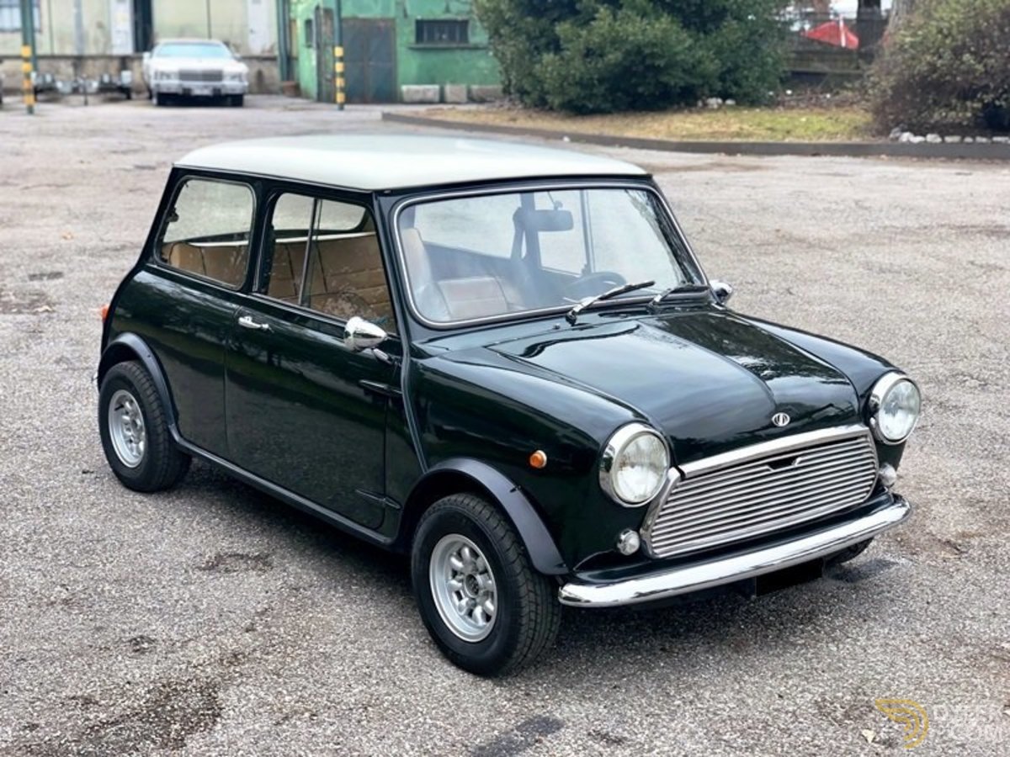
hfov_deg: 36.8
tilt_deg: -12.7
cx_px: 505
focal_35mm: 52
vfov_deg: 28.0
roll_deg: +0.5
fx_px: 1517
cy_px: 378
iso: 16
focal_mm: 6
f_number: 2.4
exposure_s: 1/40
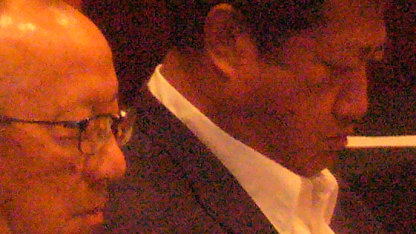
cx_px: -557
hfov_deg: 3.7
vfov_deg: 2.1
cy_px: -410
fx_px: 6365
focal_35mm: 577
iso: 400
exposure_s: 1/30
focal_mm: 16.8
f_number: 5.6
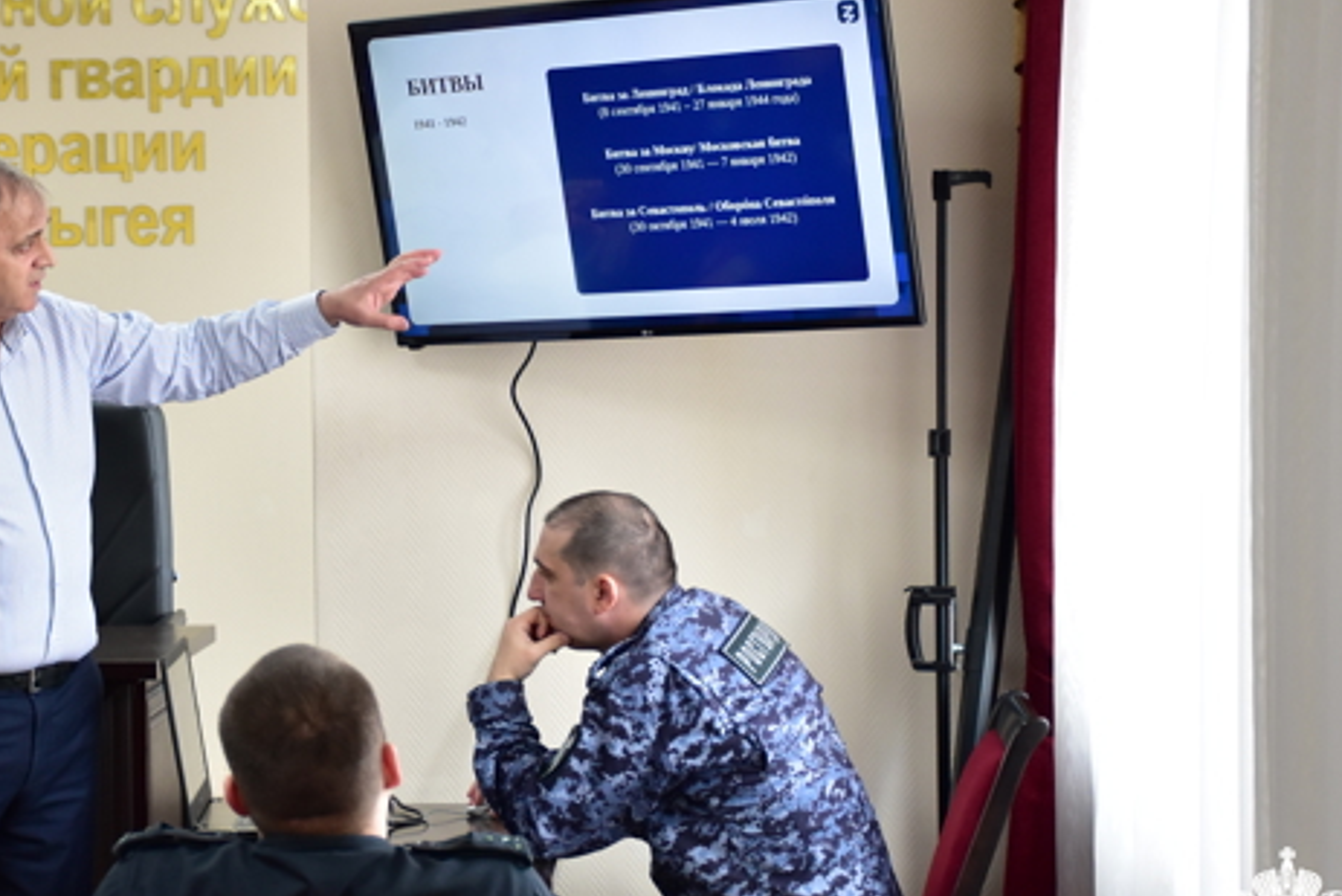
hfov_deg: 20.9
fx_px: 3617
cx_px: 401
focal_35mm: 97
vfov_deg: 14.1
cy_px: 476
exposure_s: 1/100
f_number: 4.5
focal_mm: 40
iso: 1000
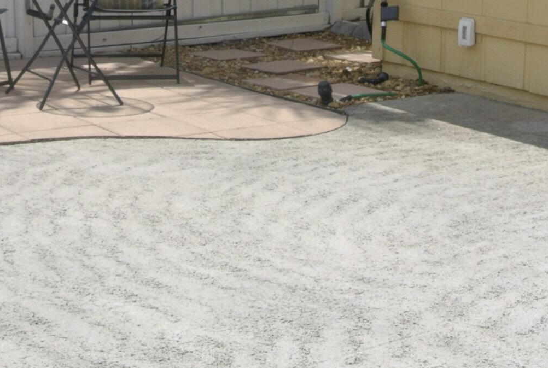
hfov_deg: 25.9
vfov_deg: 17.3
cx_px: 213
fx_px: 1190
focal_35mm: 78
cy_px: 24
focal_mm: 10
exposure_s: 1/320
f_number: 8
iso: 100
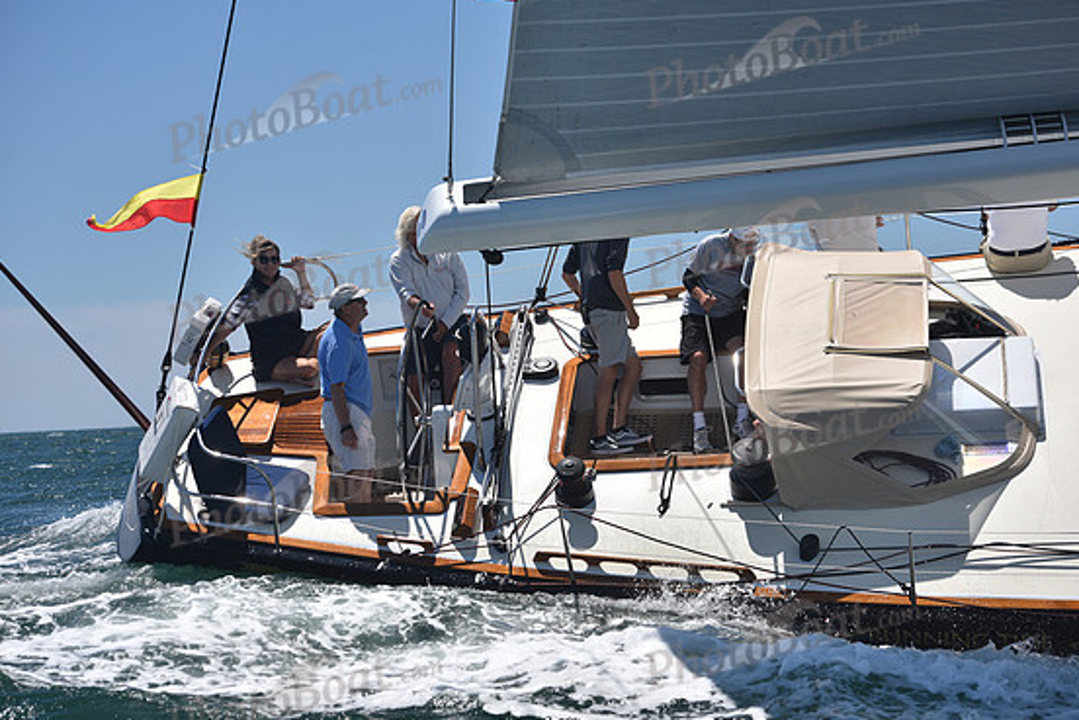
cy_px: 367
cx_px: 545
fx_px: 3087
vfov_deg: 13.3
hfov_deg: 19.8
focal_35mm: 103
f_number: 5
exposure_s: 1/1000
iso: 200
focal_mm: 98
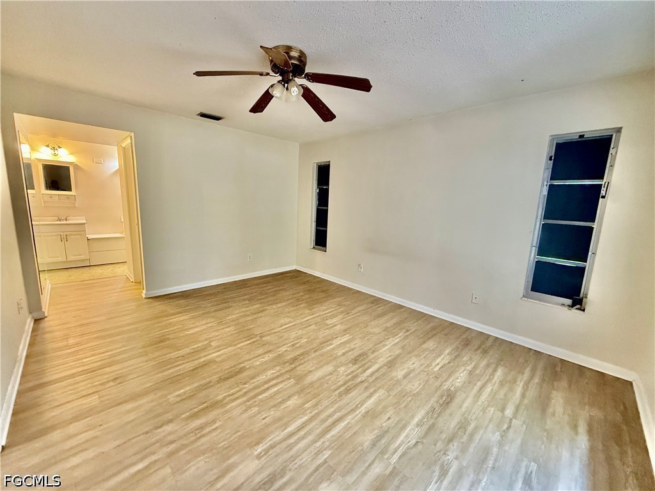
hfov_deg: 102.1
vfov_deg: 85.7
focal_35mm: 14
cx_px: 328
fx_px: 265
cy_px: 246
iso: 640
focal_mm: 2.22
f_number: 2.2
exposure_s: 1/60
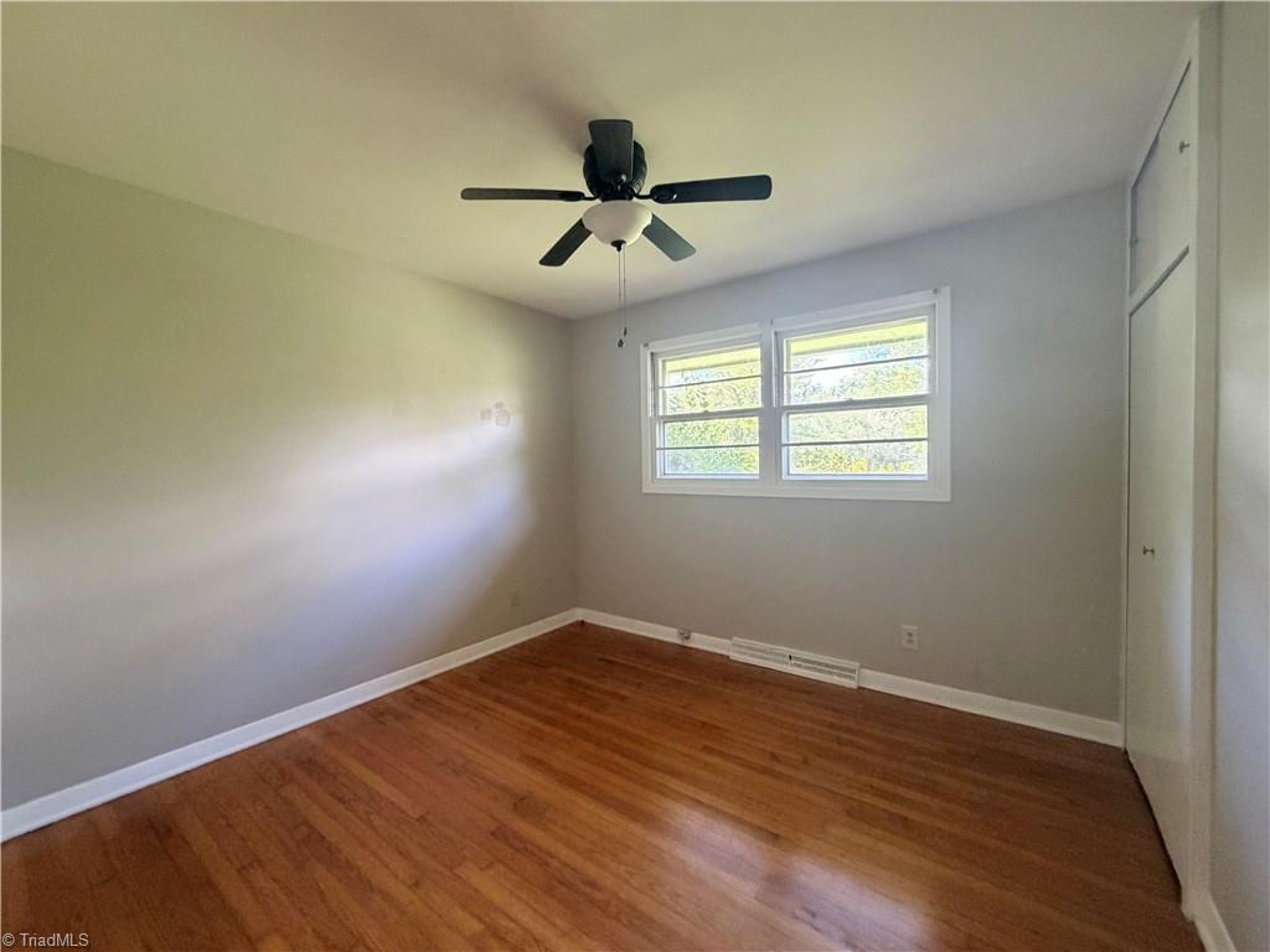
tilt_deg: -1.0
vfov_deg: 85.7
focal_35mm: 14
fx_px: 514
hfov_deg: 102.1
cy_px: 476
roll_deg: +1.7
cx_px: 635
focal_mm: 2.22
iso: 320
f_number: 2.2
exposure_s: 1/60
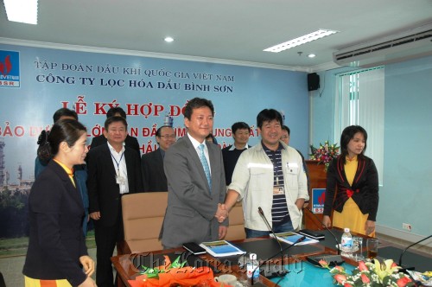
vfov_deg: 39.9
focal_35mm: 33
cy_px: 144
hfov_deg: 57.3
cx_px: 216
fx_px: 395
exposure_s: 1/60
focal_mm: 22
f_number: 3.8
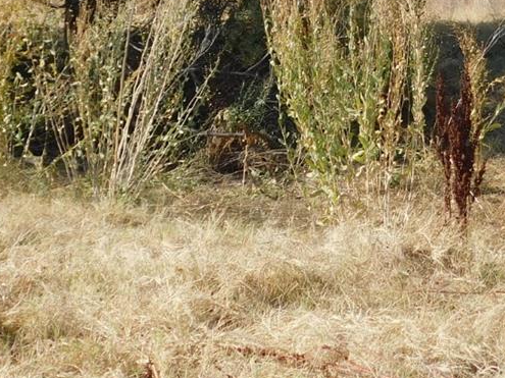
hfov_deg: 18.0
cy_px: 101
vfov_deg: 13.5
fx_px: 1590
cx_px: 262
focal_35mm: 109
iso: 125
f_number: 3.5
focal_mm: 6.3
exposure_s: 1/1000
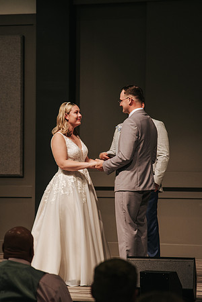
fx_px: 1514
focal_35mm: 180
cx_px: 86
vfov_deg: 11.4
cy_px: 151
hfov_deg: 7.6
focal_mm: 120
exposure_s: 1/200
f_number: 4
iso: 1000
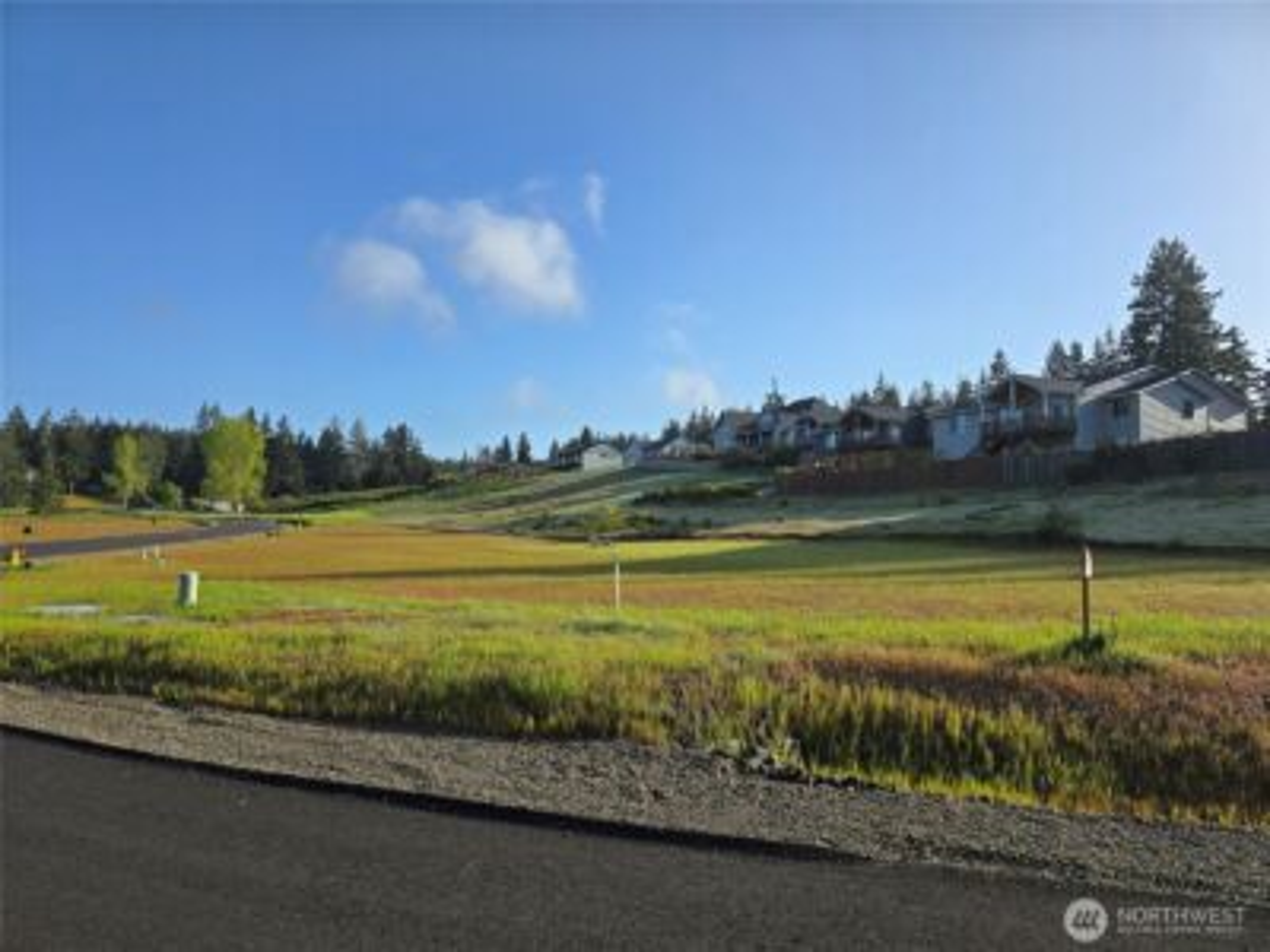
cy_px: 476
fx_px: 844
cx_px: 635
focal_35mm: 23
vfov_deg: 58.9
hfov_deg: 73.9
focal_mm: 6.3
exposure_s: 1/705
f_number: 1.7
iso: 12
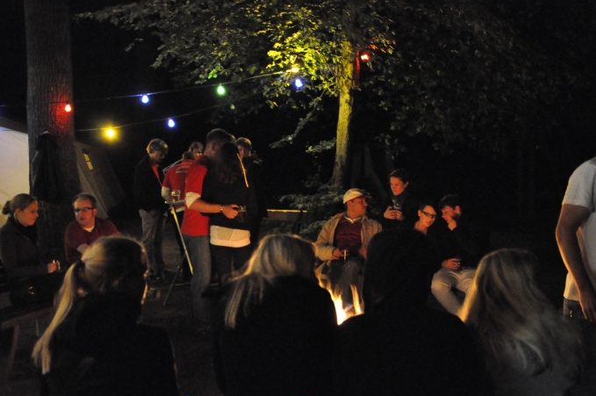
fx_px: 876
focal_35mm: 53
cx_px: 281
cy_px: 227
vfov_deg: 25.4
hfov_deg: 37.5
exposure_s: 1/10
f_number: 4.2
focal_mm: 30
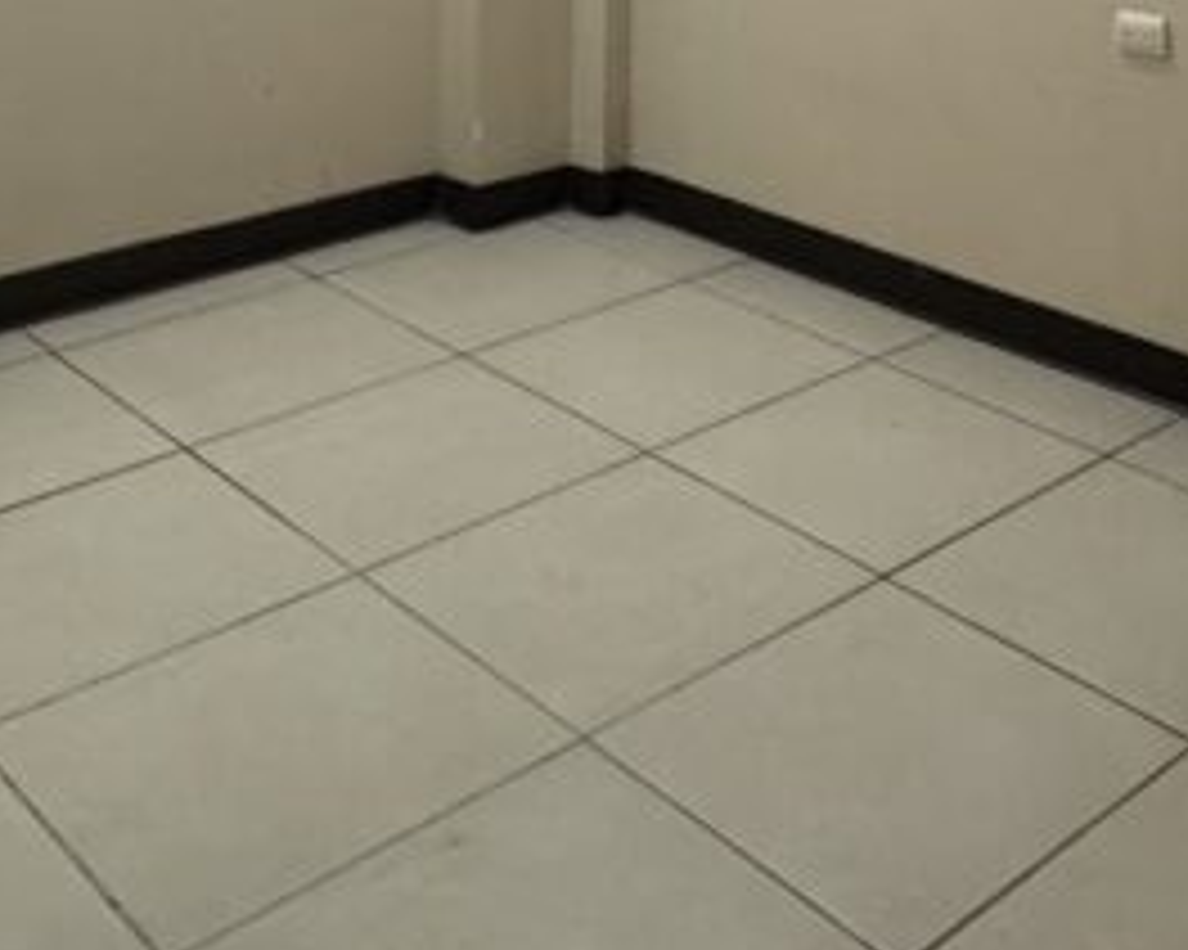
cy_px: -437
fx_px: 1863
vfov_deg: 23.5
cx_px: 855
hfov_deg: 34.8
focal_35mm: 53
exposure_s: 1/60
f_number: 2.2
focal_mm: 2.22
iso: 320
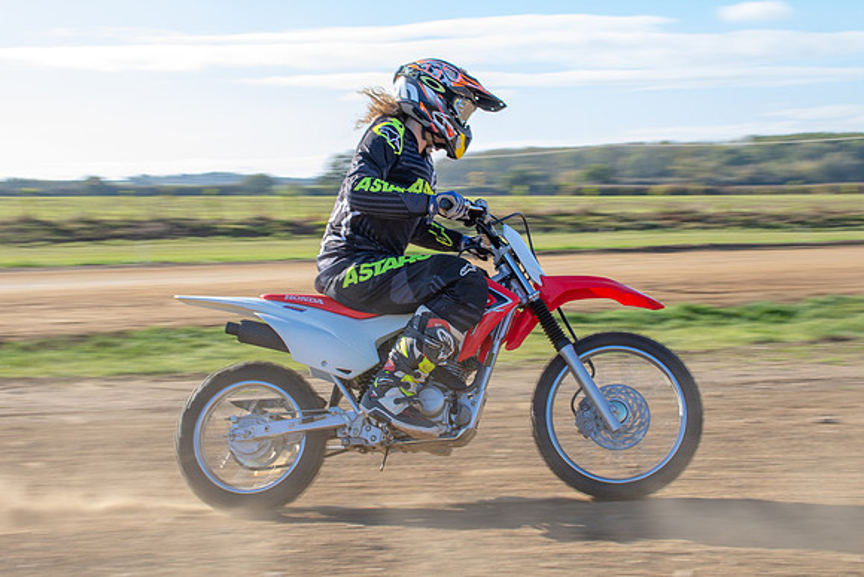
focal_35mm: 70
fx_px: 1689
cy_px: 245
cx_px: 433
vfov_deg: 19.4
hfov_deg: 28.7
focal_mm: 38
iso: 200
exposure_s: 1/160
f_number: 8
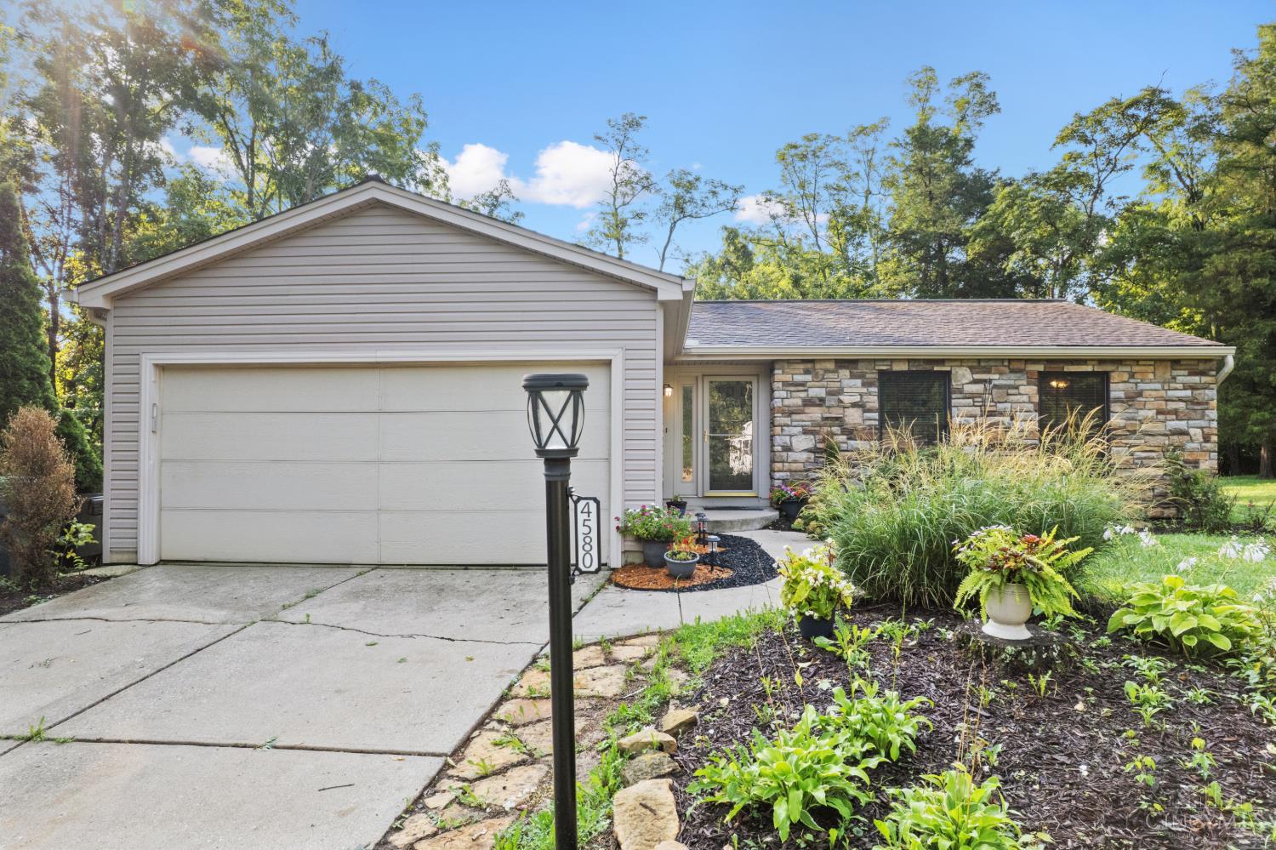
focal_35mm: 22
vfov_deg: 57.2
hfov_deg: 78.6
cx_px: 638
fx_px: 779
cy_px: 425
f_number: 2.8
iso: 100
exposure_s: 1/500
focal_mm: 8.38
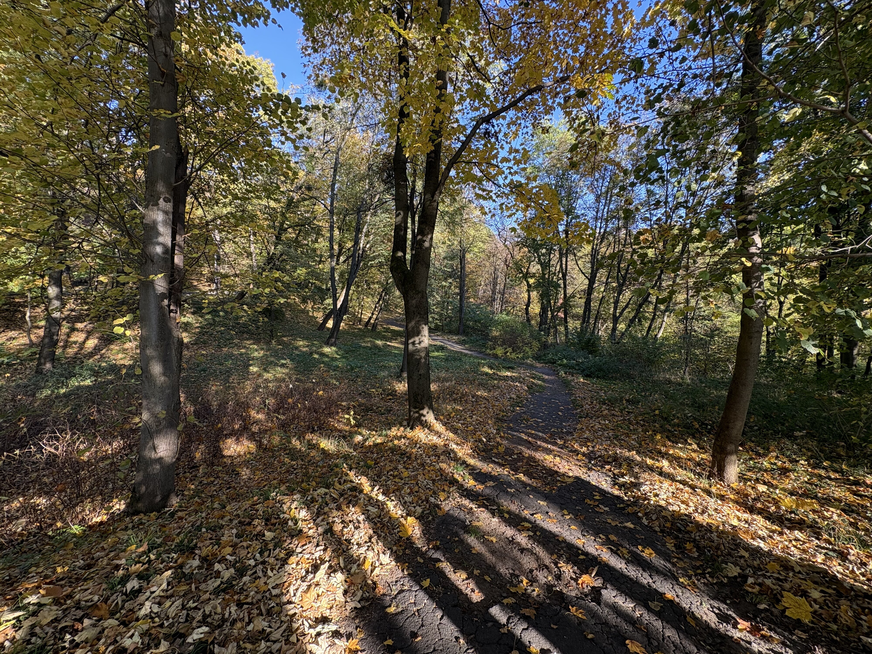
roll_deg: +1.1
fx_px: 353
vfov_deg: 85.7
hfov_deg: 102.1
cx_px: 436
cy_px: 327
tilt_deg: -3.0
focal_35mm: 14
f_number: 2.2
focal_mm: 2.22
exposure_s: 1/169
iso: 64
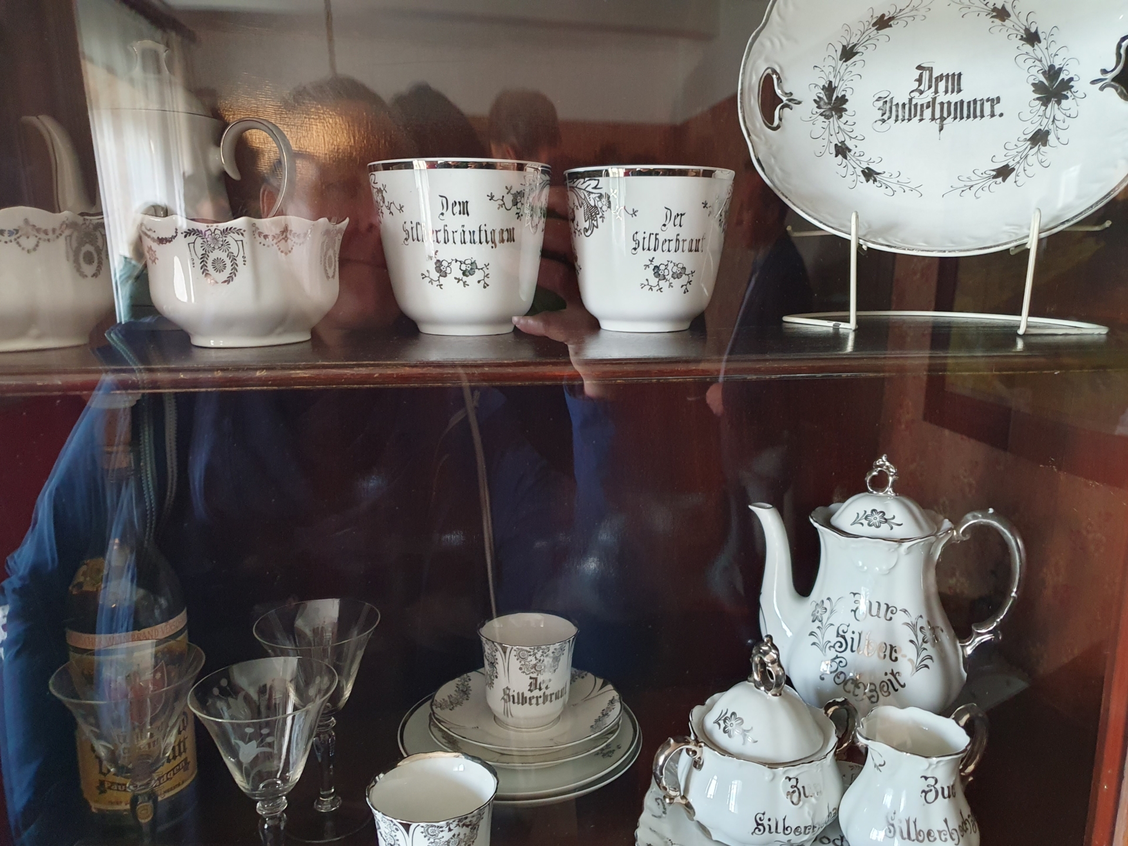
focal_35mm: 26
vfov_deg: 53.1
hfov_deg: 67.3
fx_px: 847
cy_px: 423
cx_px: 564
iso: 320
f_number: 1.5
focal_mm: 4.32
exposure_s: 1/50
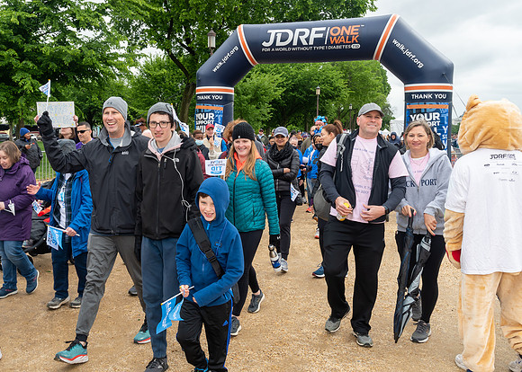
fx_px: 488
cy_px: 156
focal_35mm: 33
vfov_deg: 41.7
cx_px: 197
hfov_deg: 55.7
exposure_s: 1/250
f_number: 7.1
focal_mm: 18
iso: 200
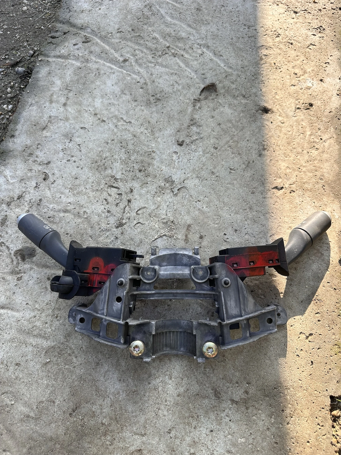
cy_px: 228
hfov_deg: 56.8
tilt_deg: -67.1
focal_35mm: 24
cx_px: 170
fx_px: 315
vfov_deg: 71.6
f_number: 1.78
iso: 80
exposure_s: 1/1119
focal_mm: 6.86
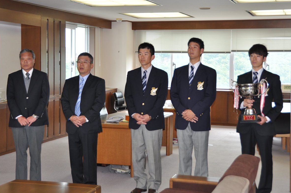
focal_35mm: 52
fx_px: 420
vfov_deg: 25.9
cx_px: 143
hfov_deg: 38.2
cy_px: 95
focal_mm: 34
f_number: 4.2
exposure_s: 1/160
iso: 320
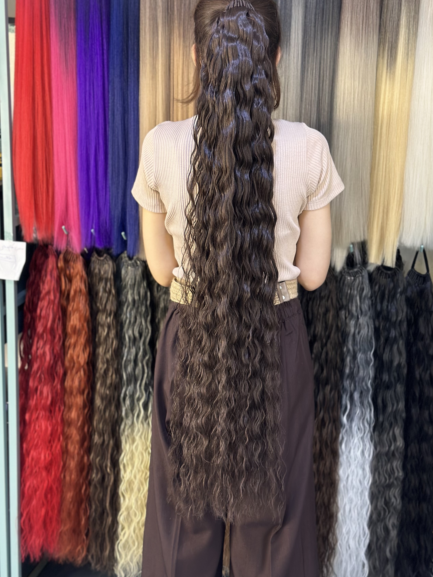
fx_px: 950
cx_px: 242
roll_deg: -2.0
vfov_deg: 33.7
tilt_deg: -11.5
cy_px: 255
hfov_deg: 25.6
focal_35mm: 57
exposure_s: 1/50
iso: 100
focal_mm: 6.86
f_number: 1.78
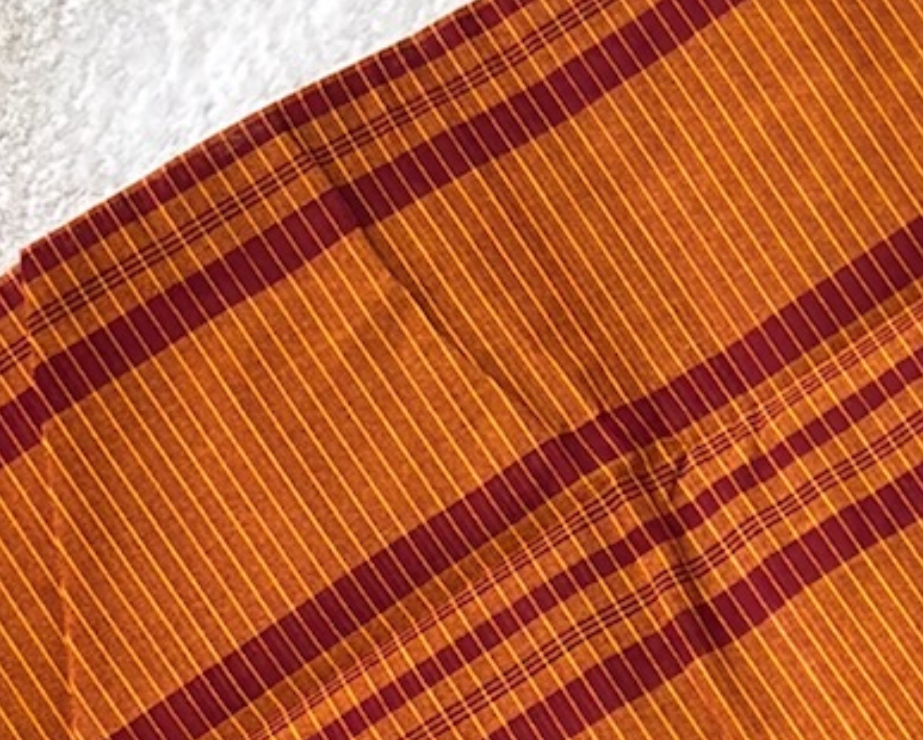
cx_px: 1782
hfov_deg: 7.5
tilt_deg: -73.4
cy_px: 926
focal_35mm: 248
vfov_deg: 6.2
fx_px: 6778
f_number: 1.6
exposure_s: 1/107
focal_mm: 5.96
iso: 32
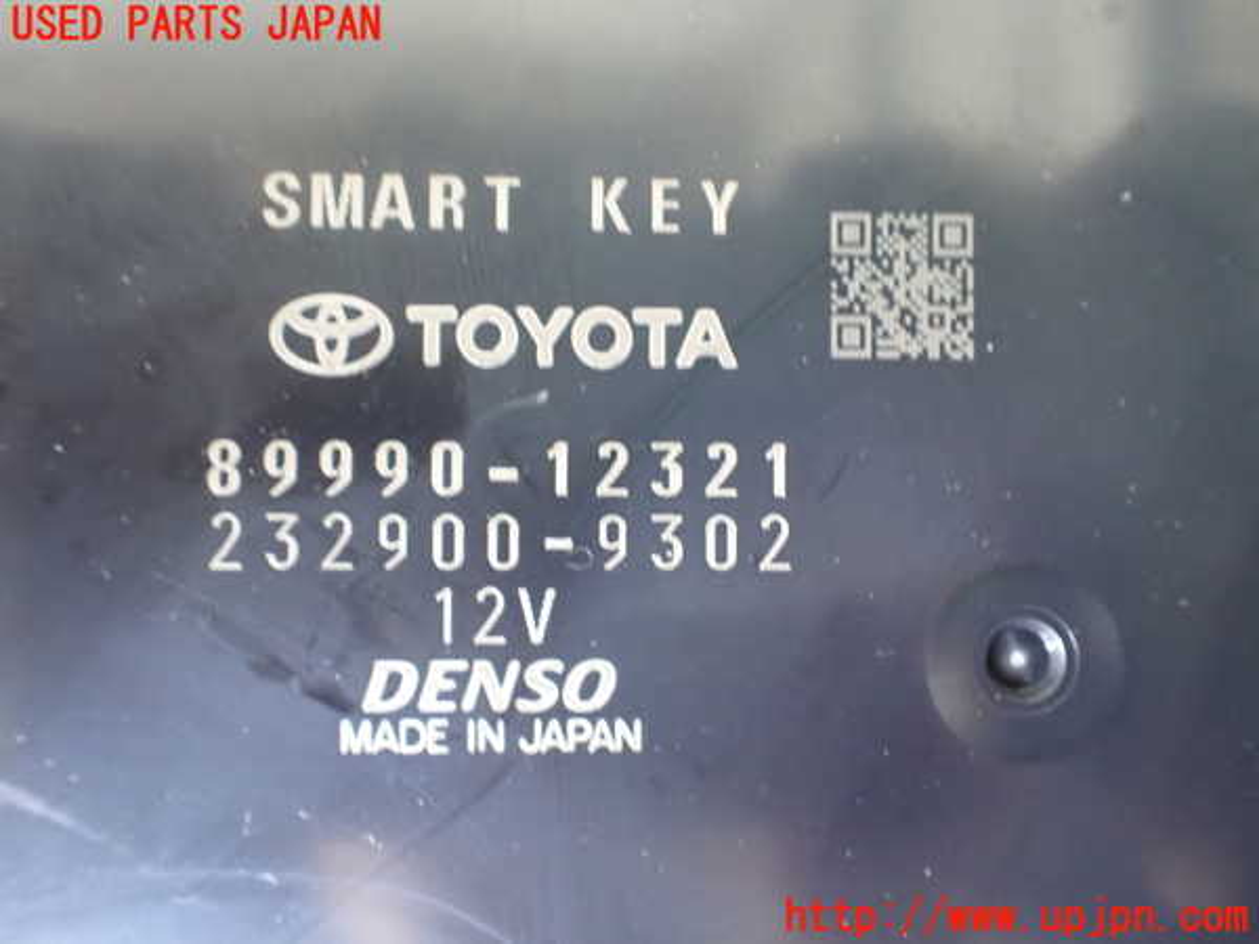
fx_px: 1091
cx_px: 630
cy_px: 472
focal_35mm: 30
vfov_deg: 46.8
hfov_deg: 60.0
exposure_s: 1/30
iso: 1250
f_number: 2.3
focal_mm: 5.4
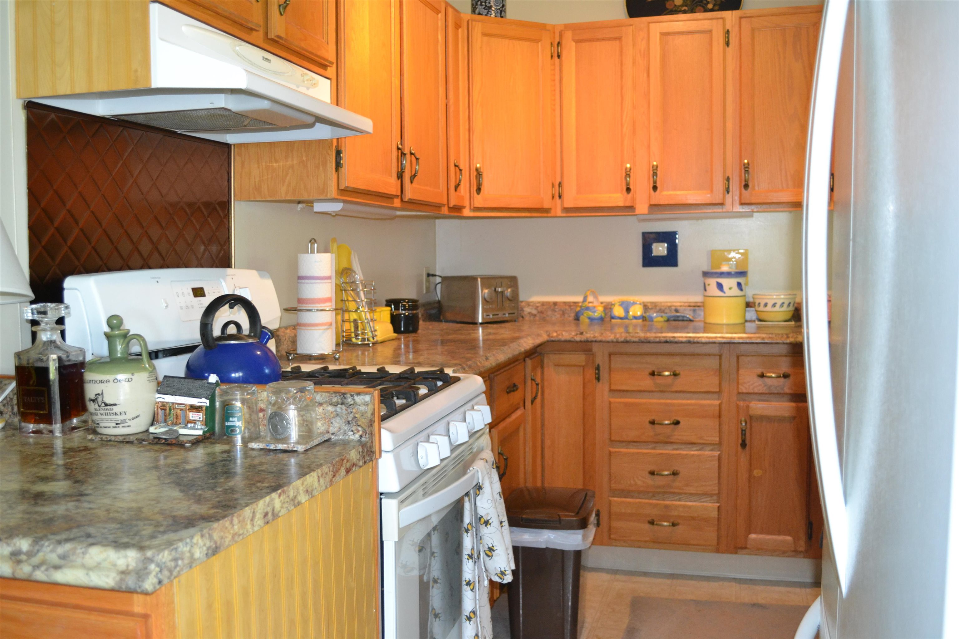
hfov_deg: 57.2
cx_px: 480
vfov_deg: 40.0
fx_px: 879
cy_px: 320
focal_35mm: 33
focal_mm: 22
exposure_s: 1/60
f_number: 4
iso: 1400
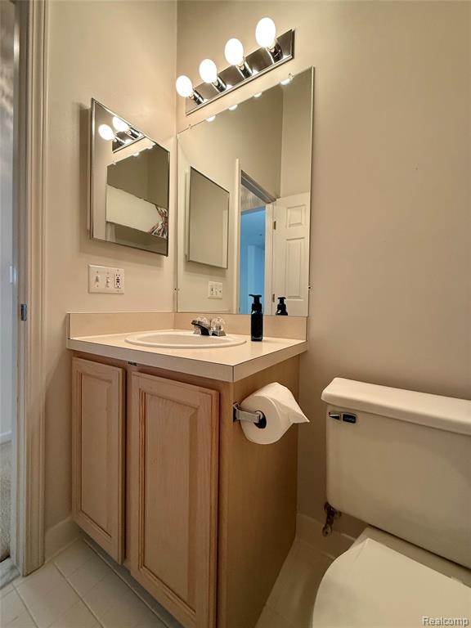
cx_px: 236
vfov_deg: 102.1
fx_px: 254
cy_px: 314
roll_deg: -1.7
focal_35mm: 14
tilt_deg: -1.4
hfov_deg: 85.7
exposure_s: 1/60
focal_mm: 2.22
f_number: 2.2
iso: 250
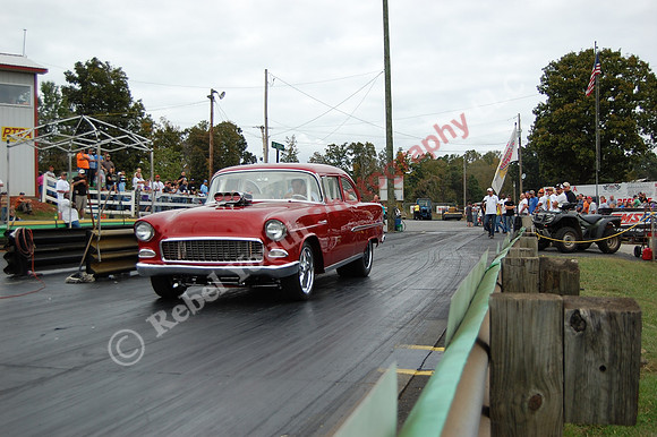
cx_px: 328
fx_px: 711
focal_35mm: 39
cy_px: 218
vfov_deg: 34.2
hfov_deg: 49.6
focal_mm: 26
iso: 250
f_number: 4.2
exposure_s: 1/1000
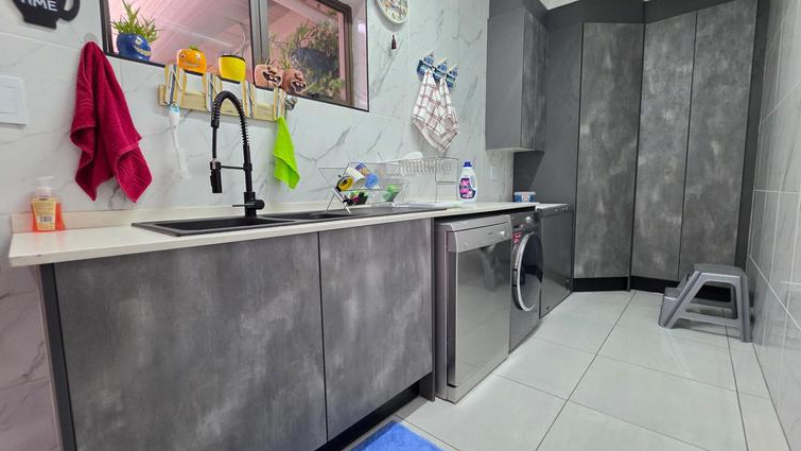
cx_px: 393
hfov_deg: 103.0
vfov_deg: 70.5
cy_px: 231
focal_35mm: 15
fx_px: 319
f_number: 1.9
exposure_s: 1/50
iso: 320
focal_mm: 2.2
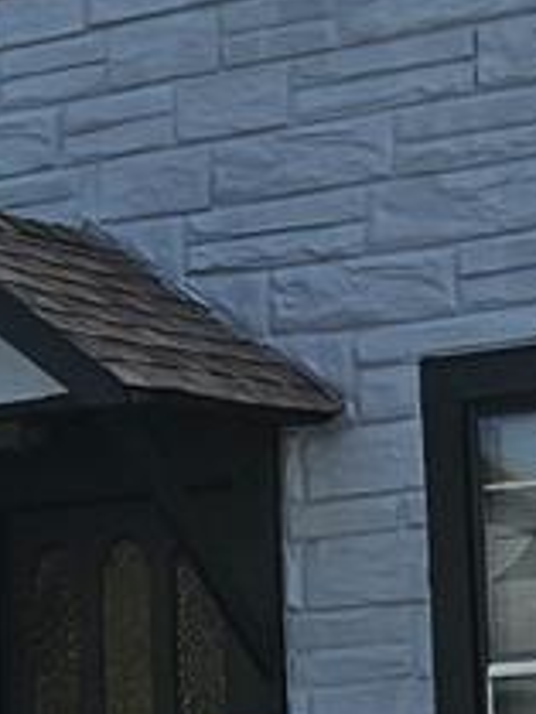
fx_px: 3403
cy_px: 424
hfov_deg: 9.0
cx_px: 295
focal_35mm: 165
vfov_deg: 12.0
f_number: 1.8
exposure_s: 1/2005
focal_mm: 5.4
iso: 25
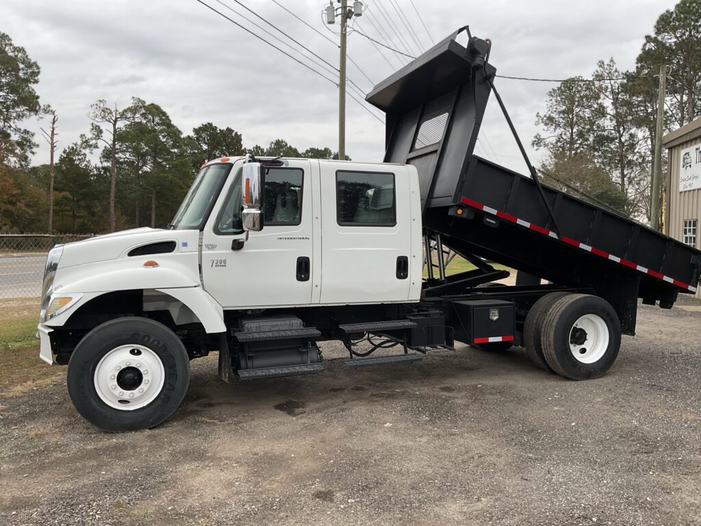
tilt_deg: -3.7
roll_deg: -2.0
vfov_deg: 48.2
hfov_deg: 61.7
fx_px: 587
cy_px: 263
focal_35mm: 29
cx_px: 350
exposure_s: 1/239
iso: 16
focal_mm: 3
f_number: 1.8
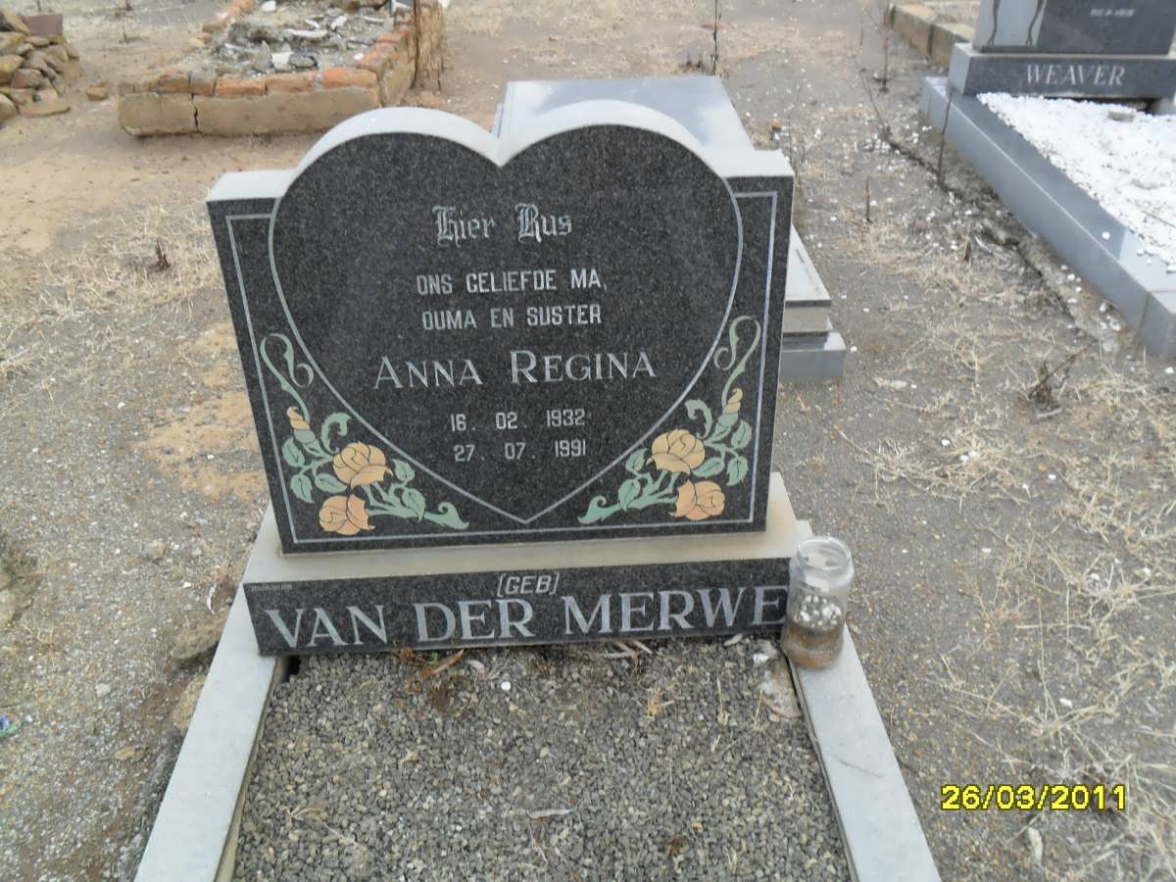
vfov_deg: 44.2
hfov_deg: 56.8
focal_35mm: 32
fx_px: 1087
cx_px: 588
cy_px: 441
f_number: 3.7
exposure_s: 1/60
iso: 100
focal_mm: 5.7
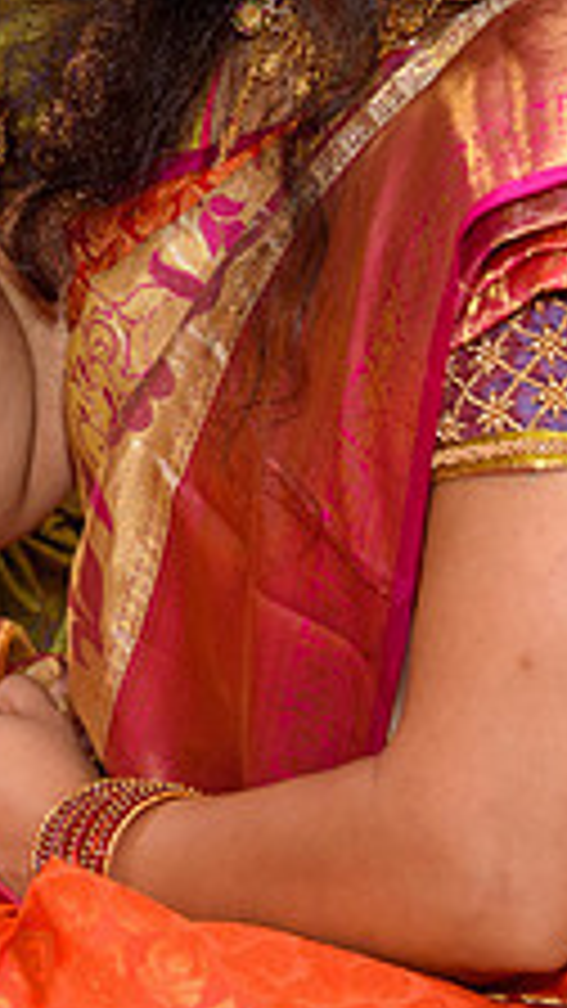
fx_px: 3608
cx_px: -132
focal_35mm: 135
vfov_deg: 15.6
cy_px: -44
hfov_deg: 8.9
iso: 640
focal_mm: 38
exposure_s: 1/125
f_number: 3.5
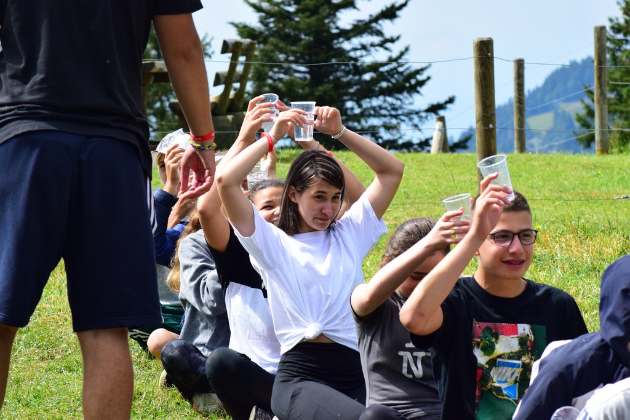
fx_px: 3281
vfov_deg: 7.3
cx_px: 315
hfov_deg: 11.0
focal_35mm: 188
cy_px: 210
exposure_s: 1/1000
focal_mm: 125
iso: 800
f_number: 9
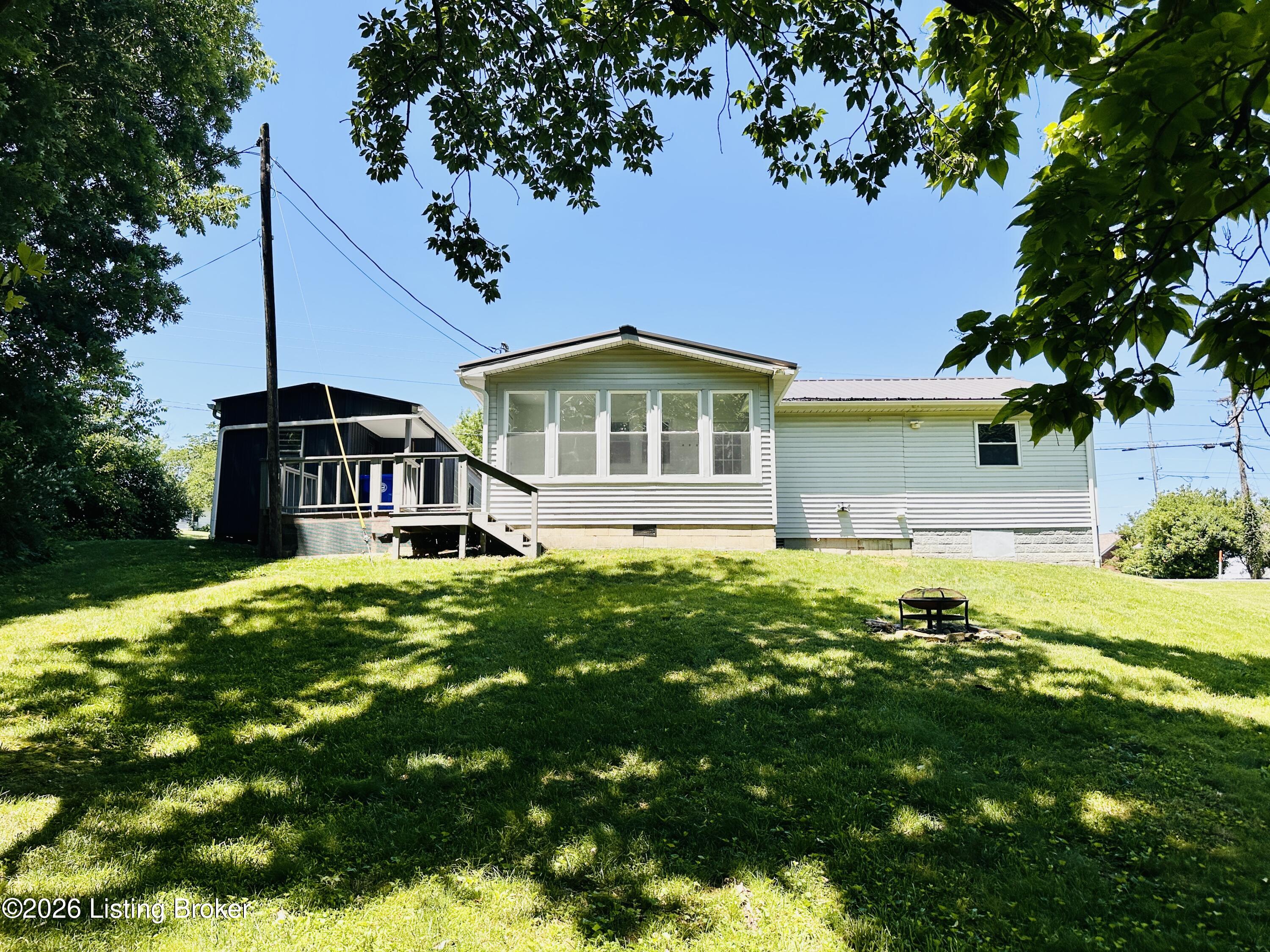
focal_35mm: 24
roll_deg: -0.2
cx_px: 635
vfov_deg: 56.8
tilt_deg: +9.1
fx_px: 881
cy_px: 476
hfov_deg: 71.6
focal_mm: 6.86
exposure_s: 1/2591
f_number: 1.78
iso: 80
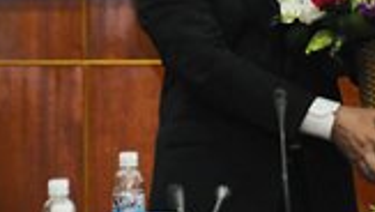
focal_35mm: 651
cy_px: -81
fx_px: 6475
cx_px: 476
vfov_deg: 1.9
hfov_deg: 3.3
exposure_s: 1/60
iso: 1000
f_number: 6.3
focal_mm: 135
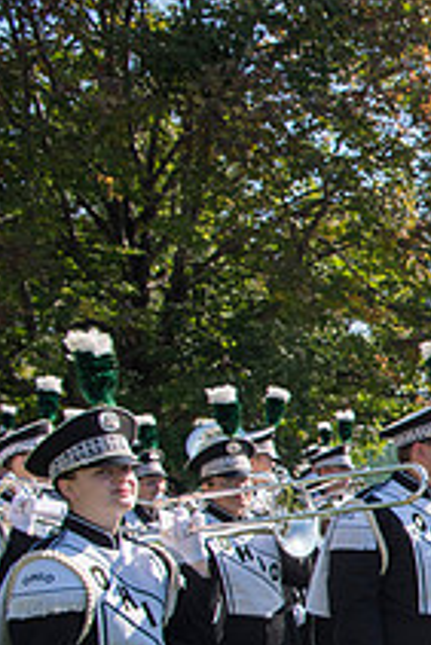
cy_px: 530
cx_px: 868
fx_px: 1183
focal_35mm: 66
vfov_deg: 29.7
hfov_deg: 16.0
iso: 200
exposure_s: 1/1250
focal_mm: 24
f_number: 5.6
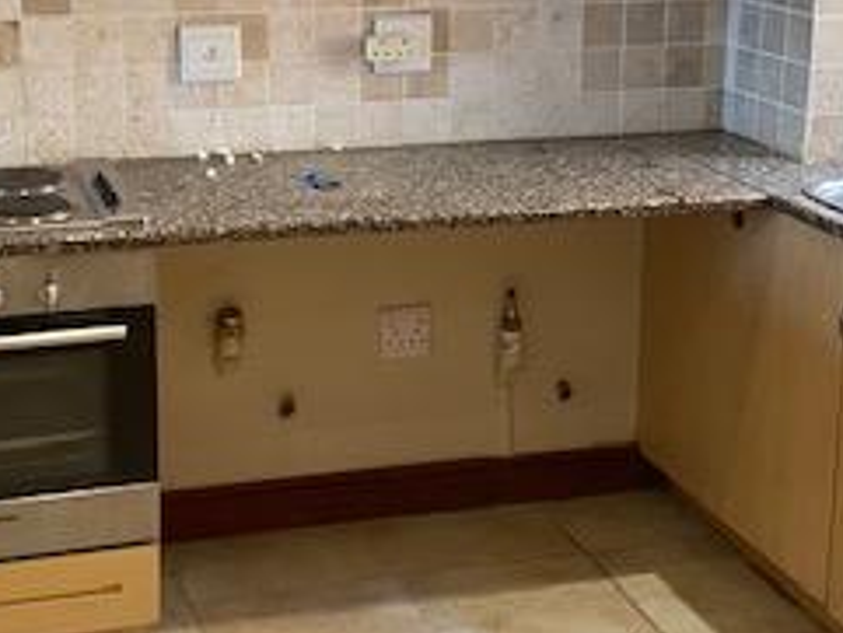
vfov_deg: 21.2
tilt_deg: -13.1
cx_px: 346
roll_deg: +0.5
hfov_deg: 28.1
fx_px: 1681
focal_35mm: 69
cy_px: 161
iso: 100
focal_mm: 4.25
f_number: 1.8
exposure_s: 1/50
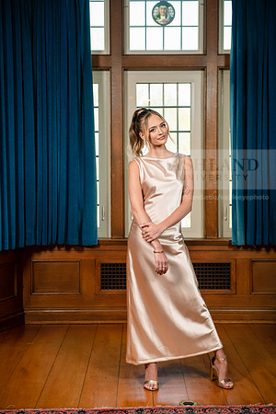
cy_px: 207
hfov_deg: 22.6
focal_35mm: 60
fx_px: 690
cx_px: 138
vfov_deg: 33.4
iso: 400
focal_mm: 60
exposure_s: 1/250
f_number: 3.5
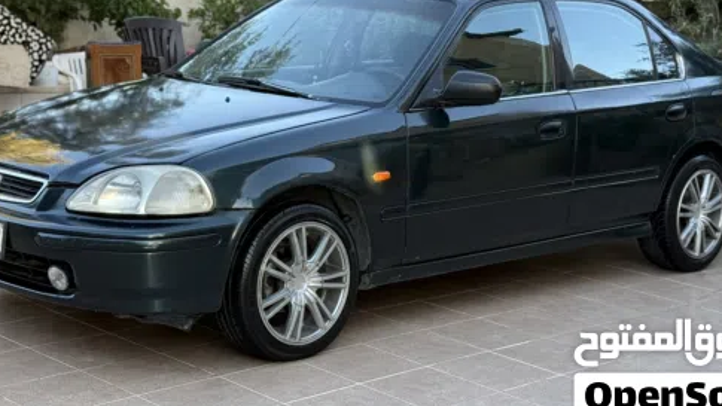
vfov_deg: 17.4
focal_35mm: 69
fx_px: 1321
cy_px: 104
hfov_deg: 30.6
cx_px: 350
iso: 100
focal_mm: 6.76
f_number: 1.78
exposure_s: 1/284
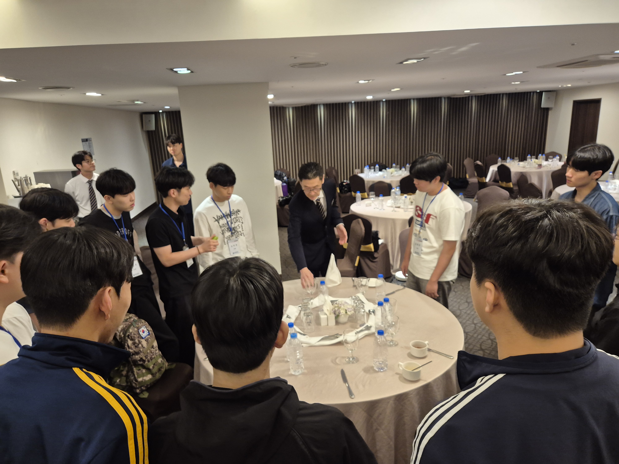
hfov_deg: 73.9
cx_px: 310
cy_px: 232
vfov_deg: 58.9
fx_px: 411
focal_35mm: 23
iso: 400
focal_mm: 5.4
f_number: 1.8
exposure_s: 1/120
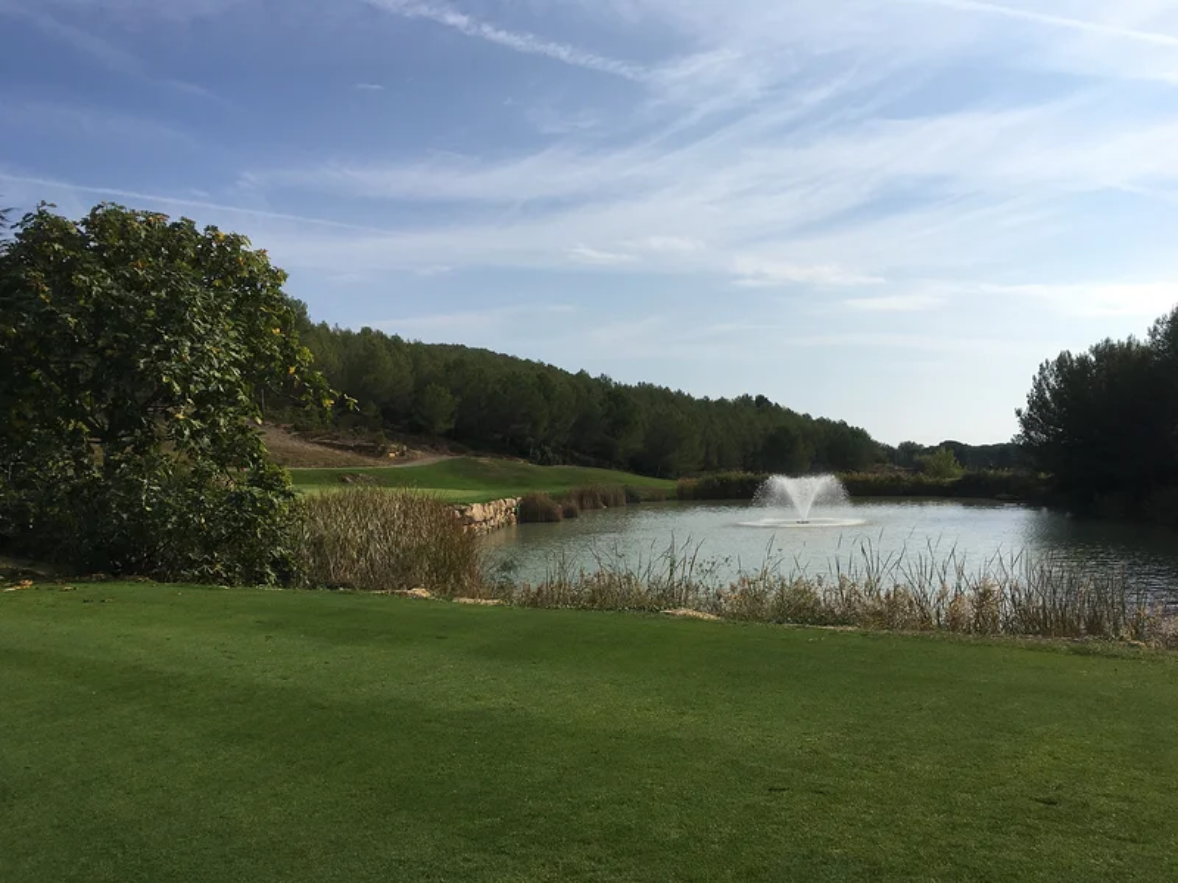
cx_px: 589
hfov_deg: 61.7
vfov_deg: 48.2
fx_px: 987
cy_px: 442
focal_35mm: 29
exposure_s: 1/3205
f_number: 2.2
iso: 25
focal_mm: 4.15
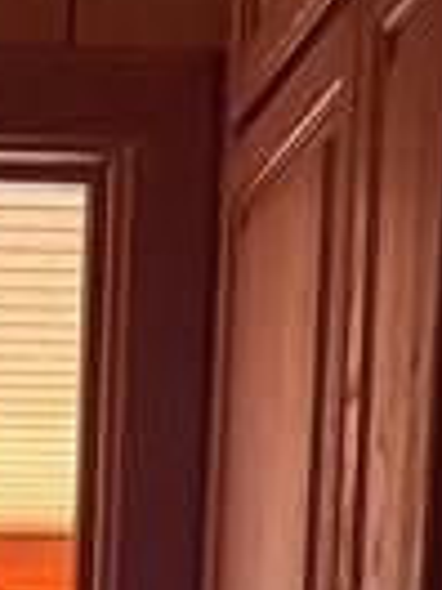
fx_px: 3167
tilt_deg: -8.8
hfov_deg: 7.7
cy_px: 1614
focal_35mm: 186
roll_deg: -1.3
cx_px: -353
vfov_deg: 9.1
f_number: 1.78
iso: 400
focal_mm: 6.76
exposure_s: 1/60
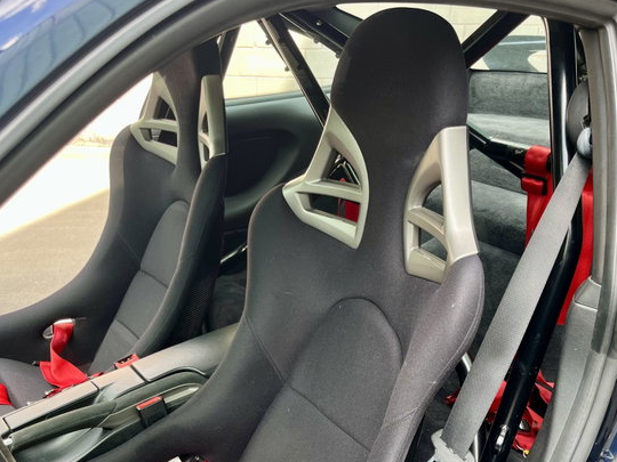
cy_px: 297
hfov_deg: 50.1
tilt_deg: -23.1
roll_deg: -0.9
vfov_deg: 38.4
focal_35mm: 37
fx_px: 659
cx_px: 328
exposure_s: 1/121
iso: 64
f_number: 1.6
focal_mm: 5.1
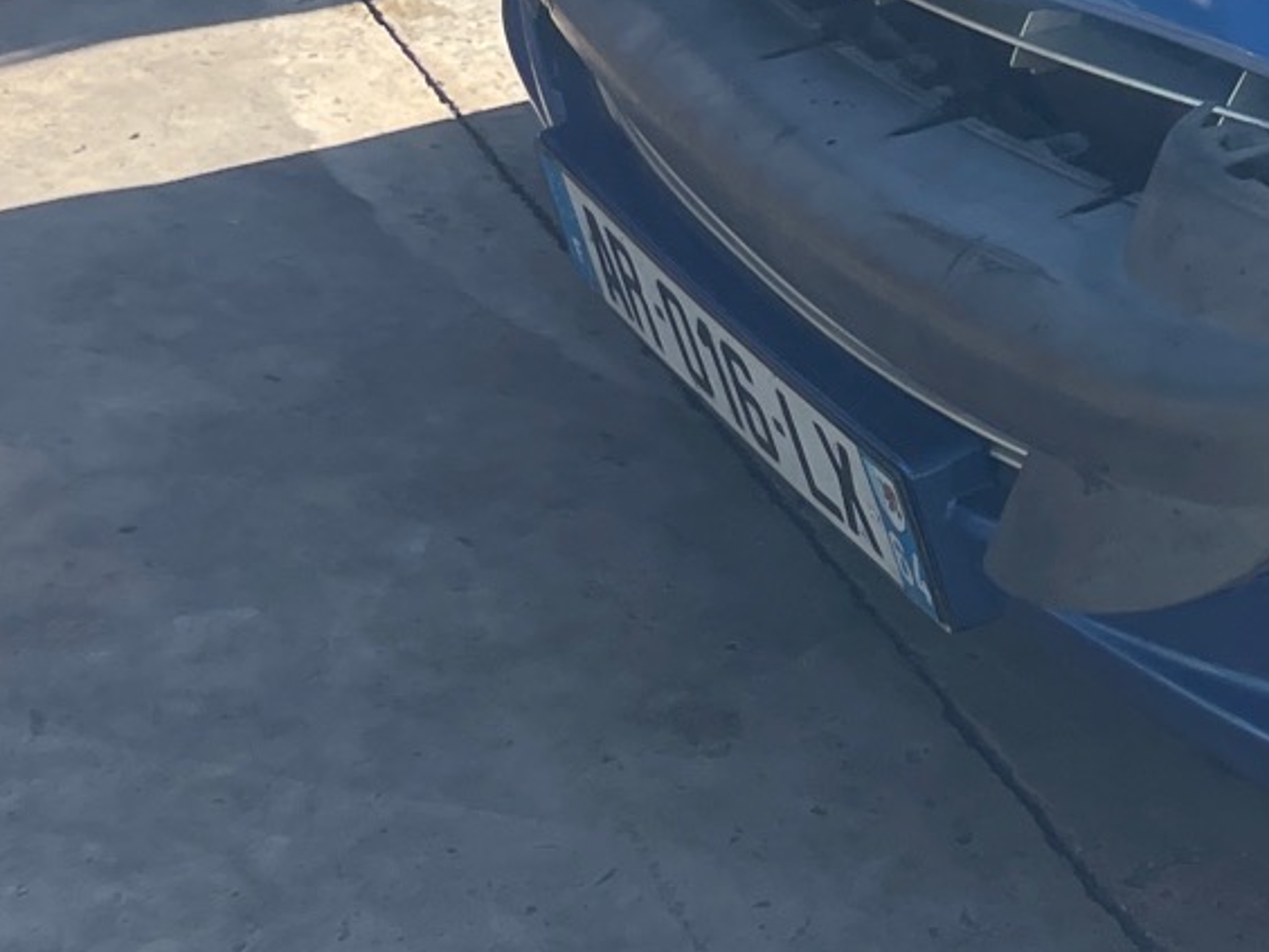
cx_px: 2018
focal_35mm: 83
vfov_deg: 17.0
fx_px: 3043
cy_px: -169
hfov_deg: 19.7
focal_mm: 4.2
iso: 32
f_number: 1.6
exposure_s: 1/1949
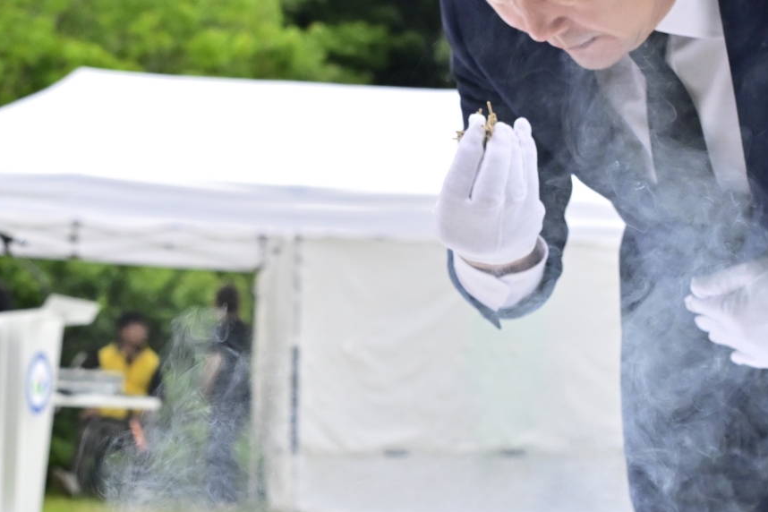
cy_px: 359
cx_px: 345
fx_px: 2027
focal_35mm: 95
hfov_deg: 21.5
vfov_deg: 14.4
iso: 1600
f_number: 4
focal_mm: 32
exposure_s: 1/6400
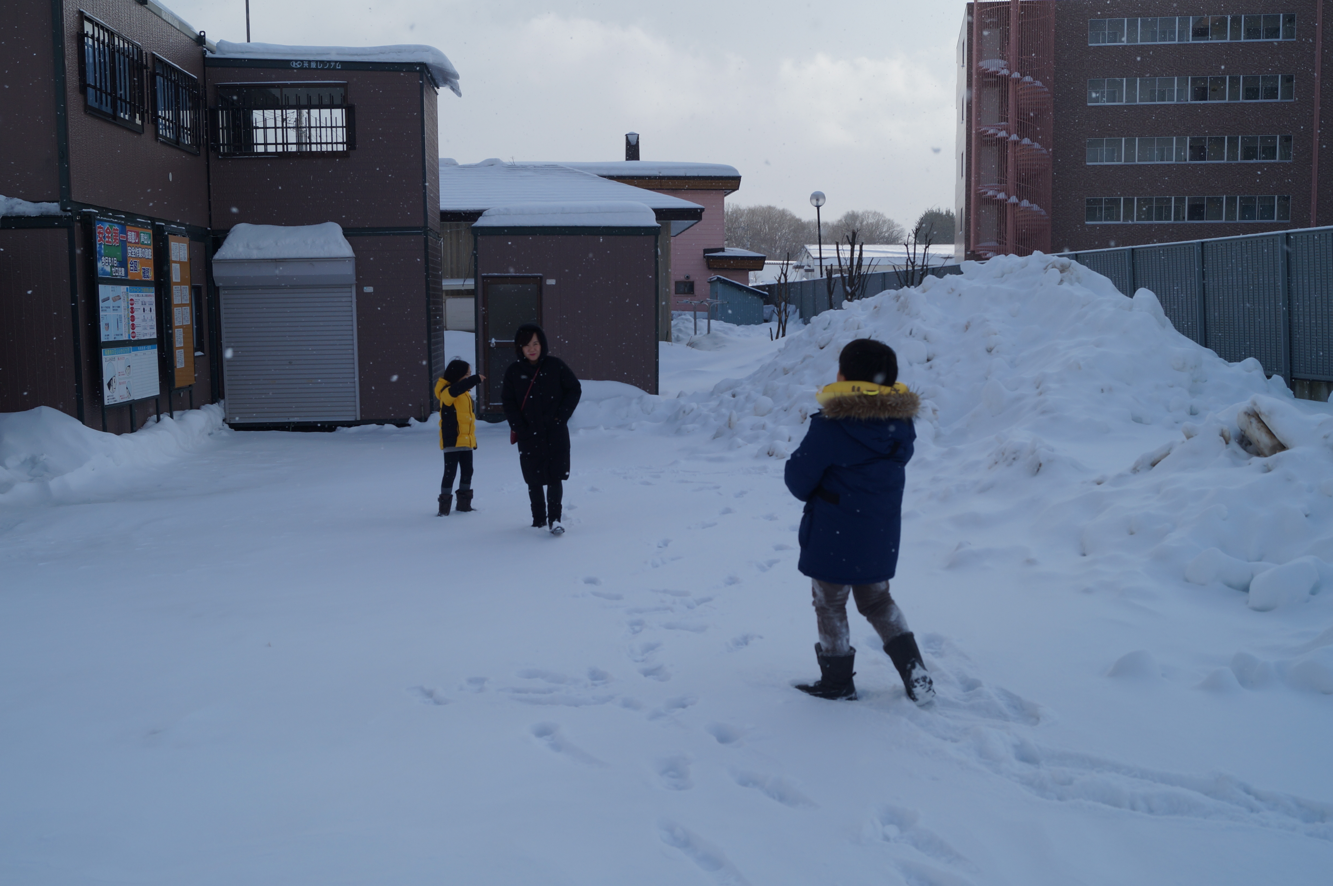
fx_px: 1221
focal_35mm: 33
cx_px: 666
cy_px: 443
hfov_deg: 57.3
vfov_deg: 39.9
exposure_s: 1/500
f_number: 8
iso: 100
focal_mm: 22
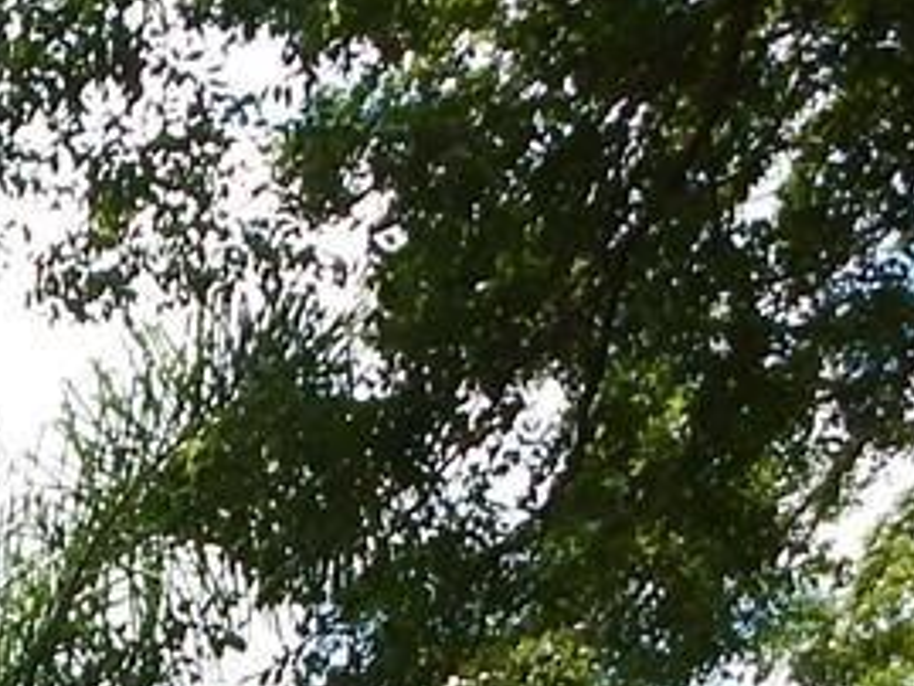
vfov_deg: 10.0
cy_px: 1627
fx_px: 3460
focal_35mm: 131
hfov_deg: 13.4
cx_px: -785
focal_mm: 4
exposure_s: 1/400
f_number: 6
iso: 125
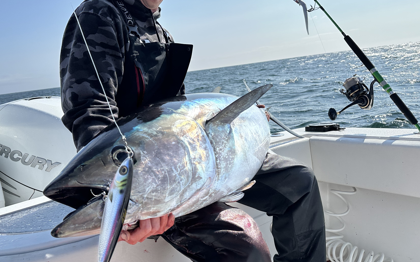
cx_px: 187
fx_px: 355
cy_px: 119
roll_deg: +9.0
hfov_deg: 61.1
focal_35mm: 31
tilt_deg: -9.1
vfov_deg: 40.6
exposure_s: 1/9709
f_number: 1.78
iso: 80
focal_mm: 6.86
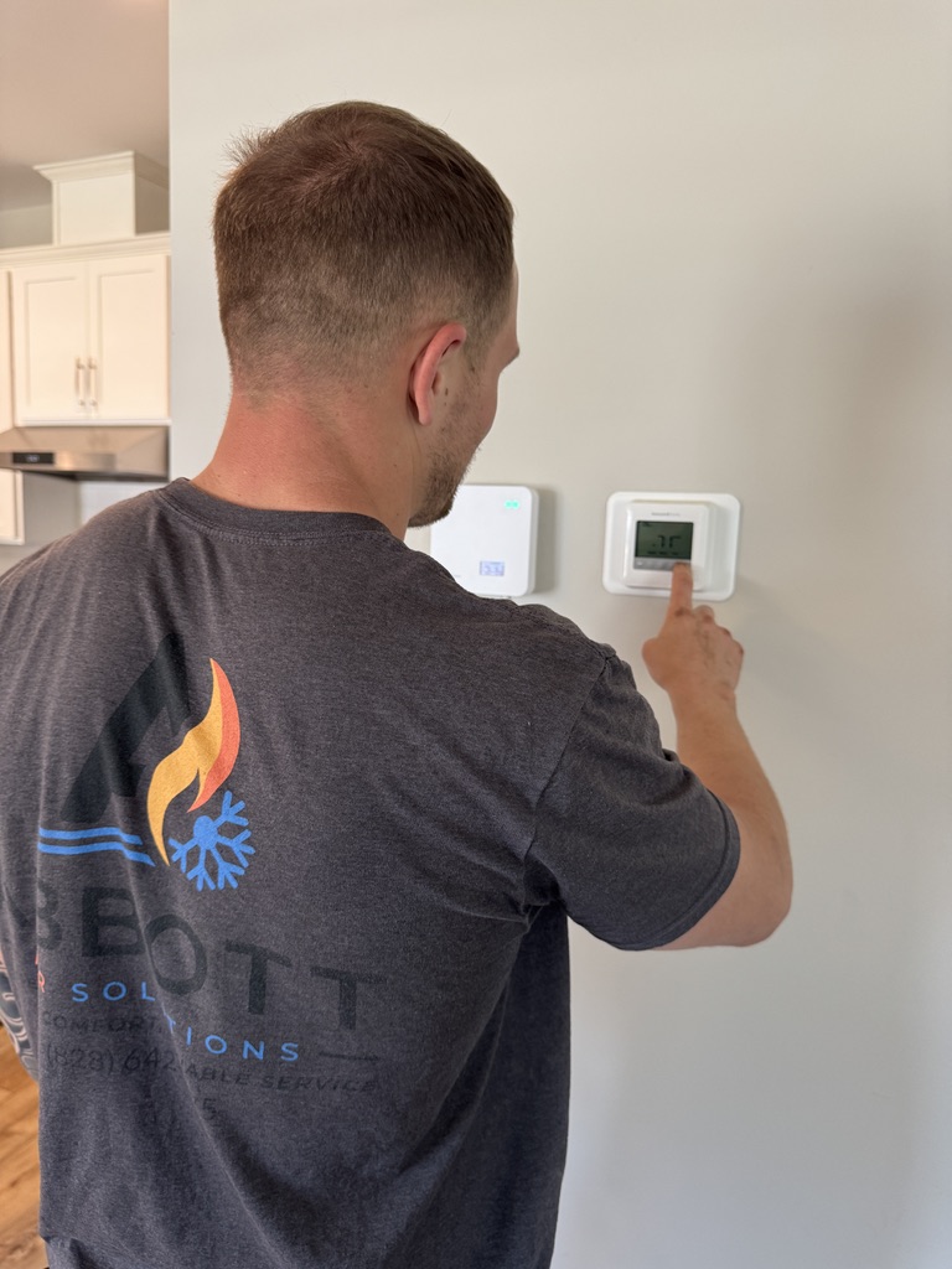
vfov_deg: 71.6
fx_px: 880
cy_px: 634
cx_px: 476
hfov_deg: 56.8
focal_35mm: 24
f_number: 1.78
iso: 160
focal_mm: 6.76
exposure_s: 1/60
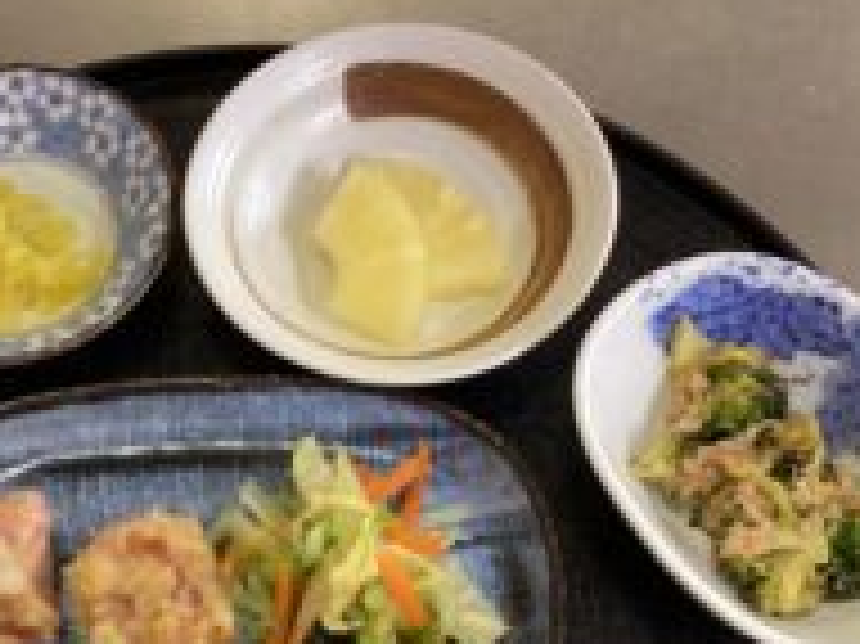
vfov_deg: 23.2
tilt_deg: -70.2
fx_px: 1515
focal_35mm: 61
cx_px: 254
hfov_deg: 31.3
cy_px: 610
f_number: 2.4
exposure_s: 1/40
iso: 250
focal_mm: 3.3
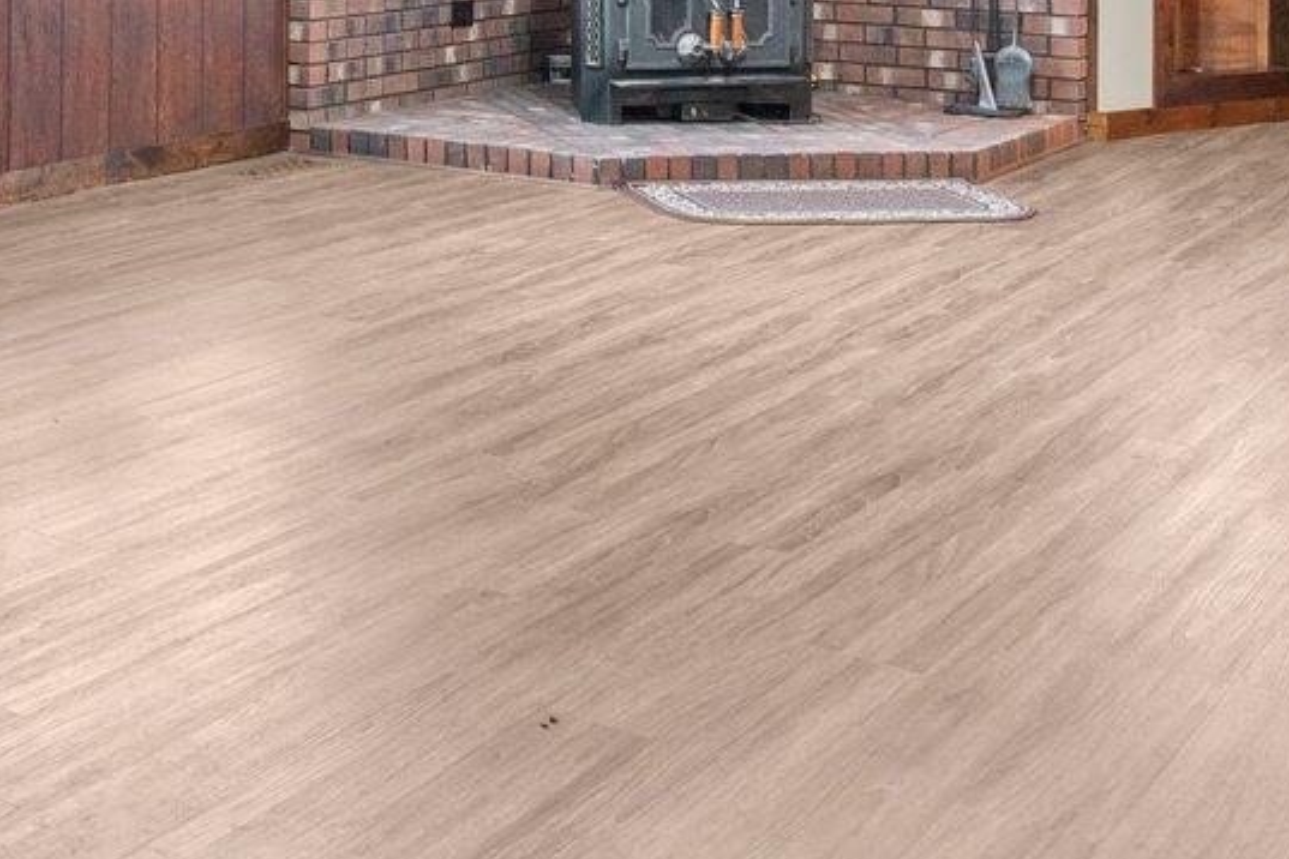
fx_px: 2252
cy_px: -247
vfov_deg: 19.9
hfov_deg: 30.7
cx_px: 170
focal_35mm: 63
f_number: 8
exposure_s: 1/4
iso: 400
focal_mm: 16.5
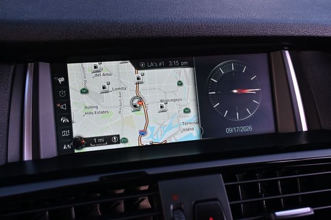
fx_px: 365
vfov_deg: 33.6
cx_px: 166
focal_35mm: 40
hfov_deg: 48.7
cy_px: 110
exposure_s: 1/250
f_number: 4.5
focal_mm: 26.5
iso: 360
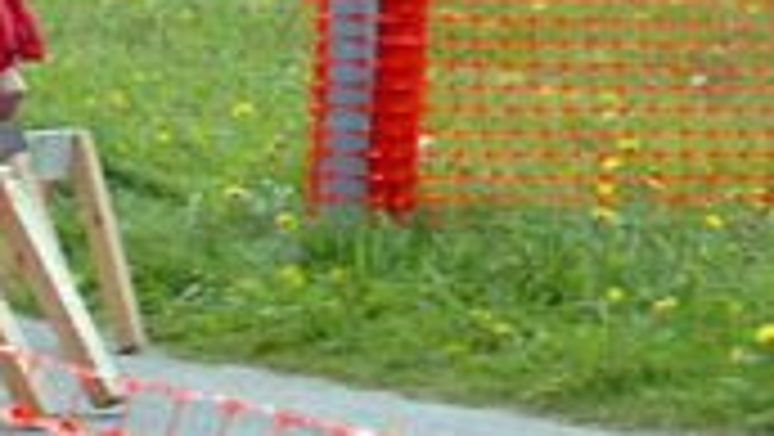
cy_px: 1011
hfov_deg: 4.8
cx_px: -47
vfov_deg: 2.7
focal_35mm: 448
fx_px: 9200
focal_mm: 70
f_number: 5.6
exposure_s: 1/320
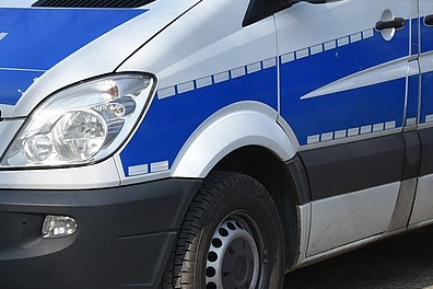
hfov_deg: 16.4
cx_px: 172
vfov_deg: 10.9
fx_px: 1503
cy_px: 53
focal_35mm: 125
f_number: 8
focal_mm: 55
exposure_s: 1/250
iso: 200
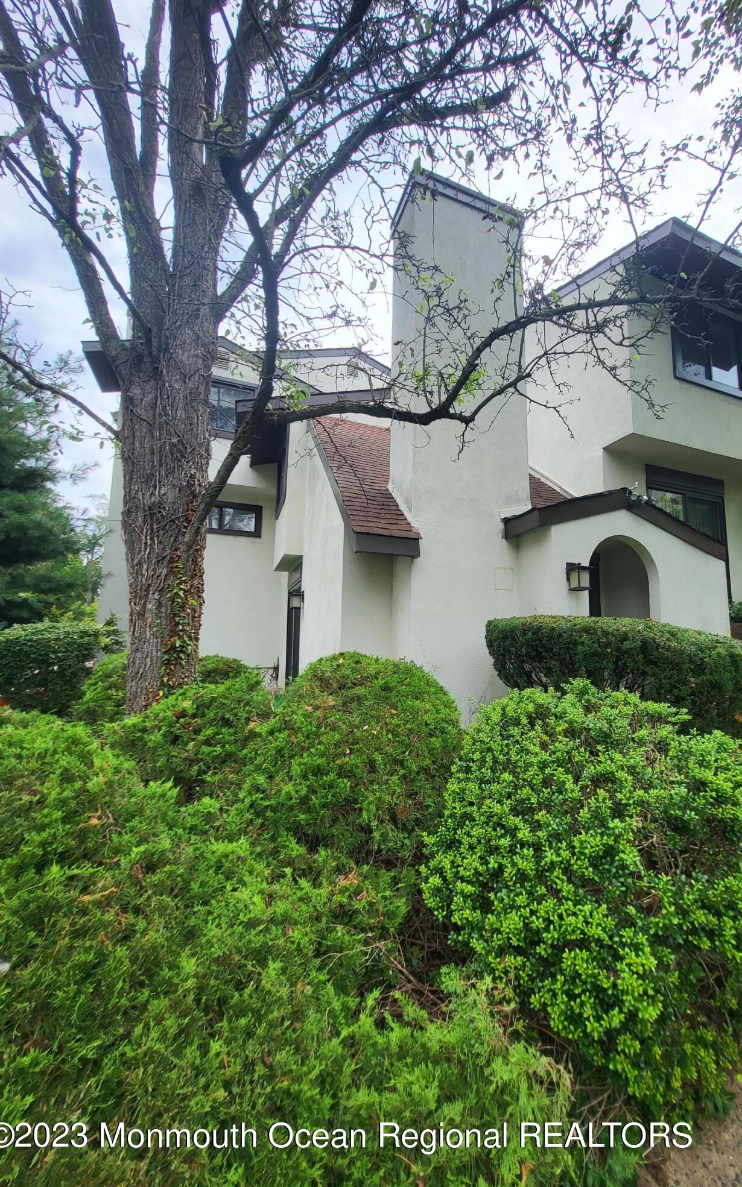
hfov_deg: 77.9
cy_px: 588
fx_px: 453
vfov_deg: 105.3
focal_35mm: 14
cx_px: 438
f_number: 2.2
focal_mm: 1.74
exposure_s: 1/533
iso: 32
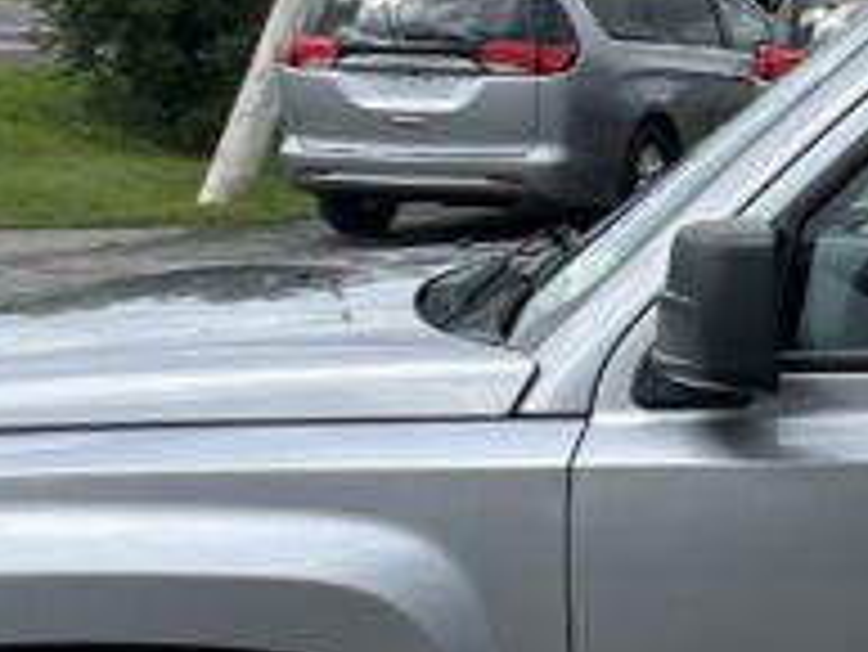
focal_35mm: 138
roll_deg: -2.8
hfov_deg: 13.4
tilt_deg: -8.3
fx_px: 3463
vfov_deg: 10.8
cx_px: 1313
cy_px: 301
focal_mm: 5.7
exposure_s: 1/4630
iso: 50
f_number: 1.5
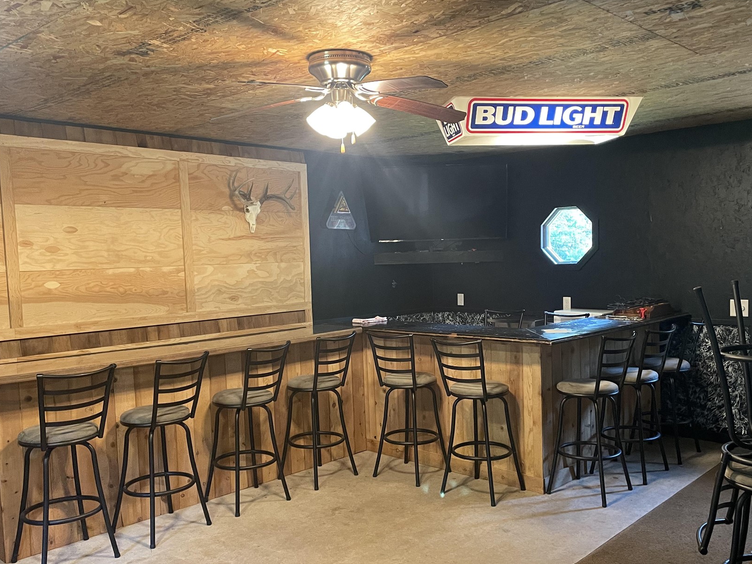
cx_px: 397
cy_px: 303
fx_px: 717
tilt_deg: -4.6
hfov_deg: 55.3
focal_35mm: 33
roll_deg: +2.6
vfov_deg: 42.9
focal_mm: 4.2
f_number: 1.6
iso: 250
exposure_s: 1/60
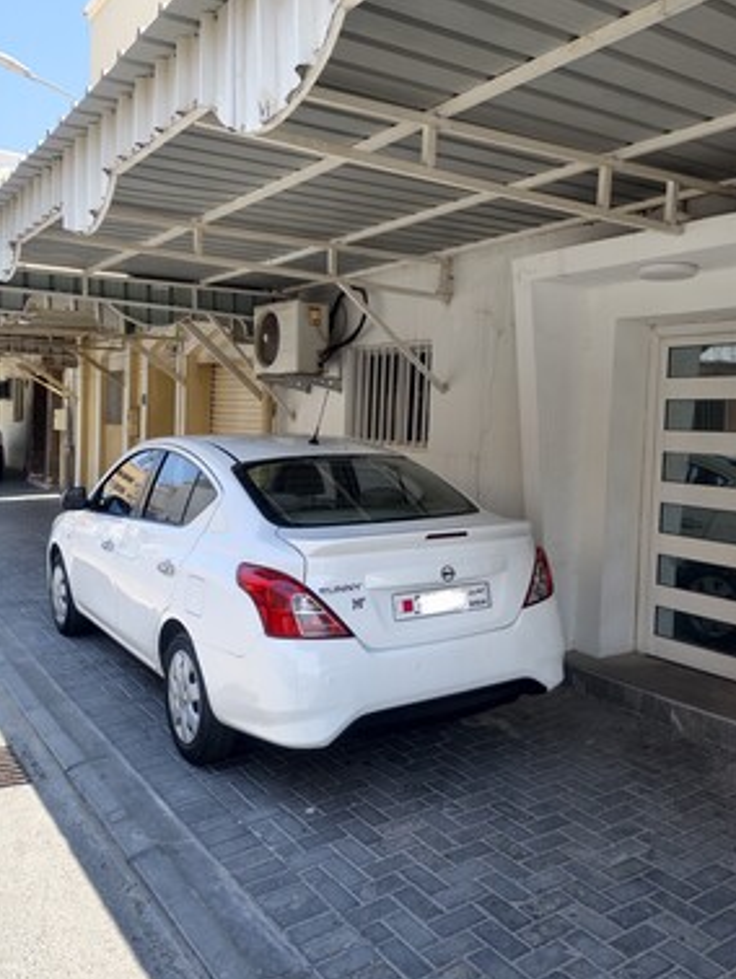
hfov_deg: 48.2
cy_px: 462
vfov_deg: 61.6
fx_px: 821
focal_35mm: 29
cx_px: 400
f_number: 1.57
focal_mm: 7
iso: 72
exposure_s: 1/1007
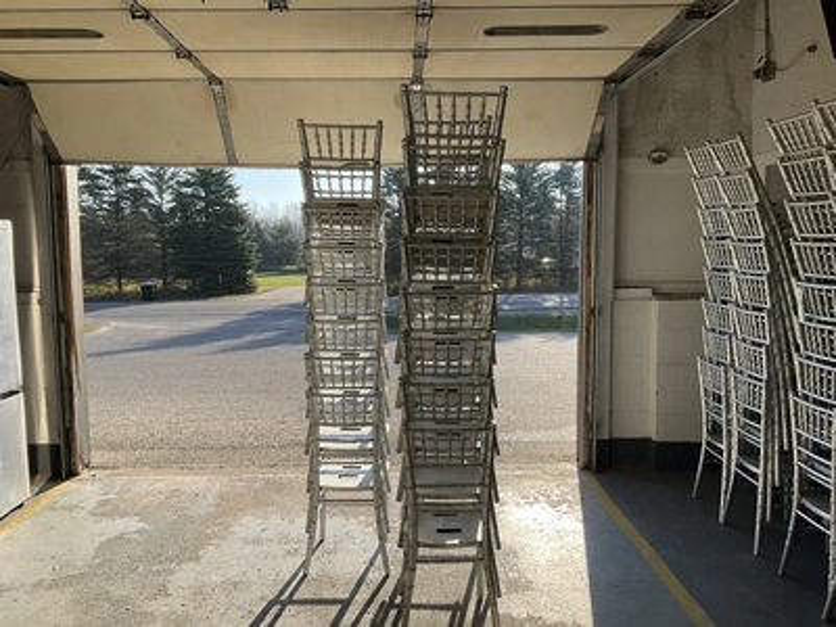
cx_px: 418
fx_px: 700
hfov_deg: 61.7
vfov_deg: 48.2
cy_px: 314
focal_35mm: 29
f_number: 1.8
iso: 25
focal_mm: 3
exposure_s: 1/728
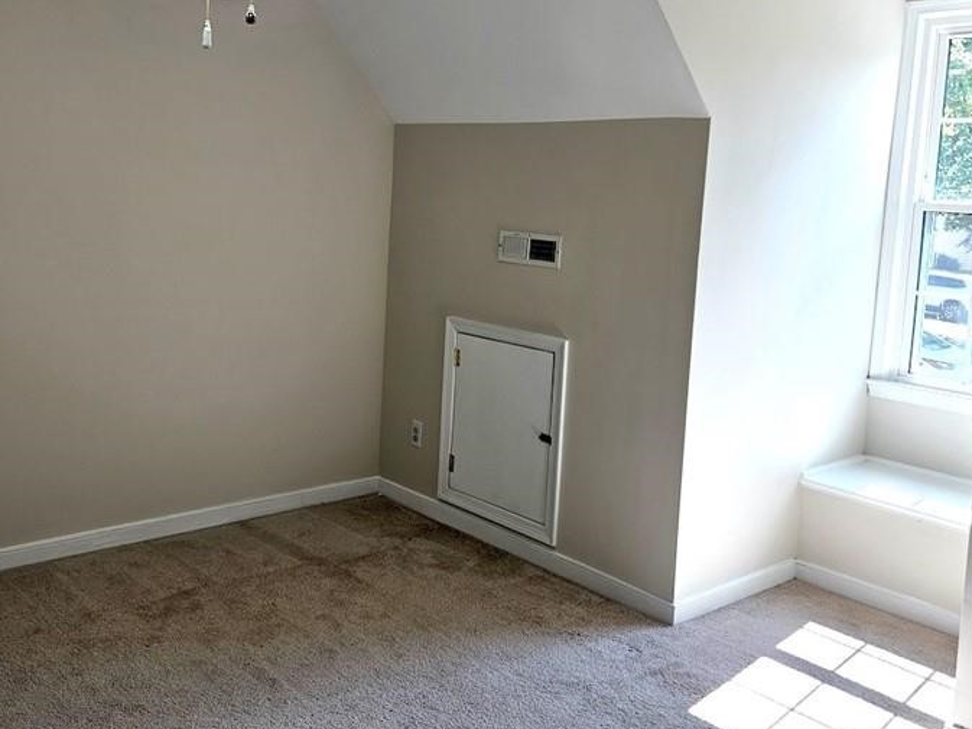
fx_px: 983
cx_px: 358
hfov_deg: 52.0
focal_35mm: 35
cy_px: 276
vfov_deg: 40.4
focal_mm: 5.4
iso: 25
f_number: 1.8
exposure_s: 1/120
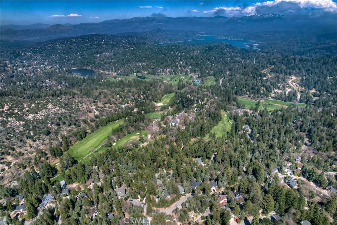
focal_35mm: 22
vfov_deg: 57.2
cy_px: 112
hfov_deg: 78.6
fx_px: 206
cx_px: 168
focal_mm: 8.4
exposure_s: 1/2500
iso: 100
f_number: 2.8
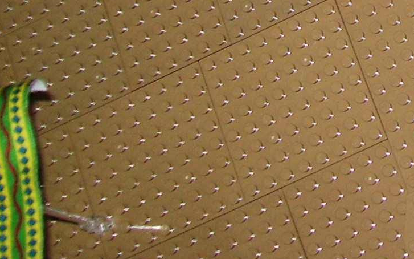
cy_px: -173
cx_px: 617
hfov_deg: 15.9
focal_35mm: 121
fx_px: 1365
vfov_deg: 10.3
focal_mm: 6
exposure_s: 1/60
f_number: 2.7
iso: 80
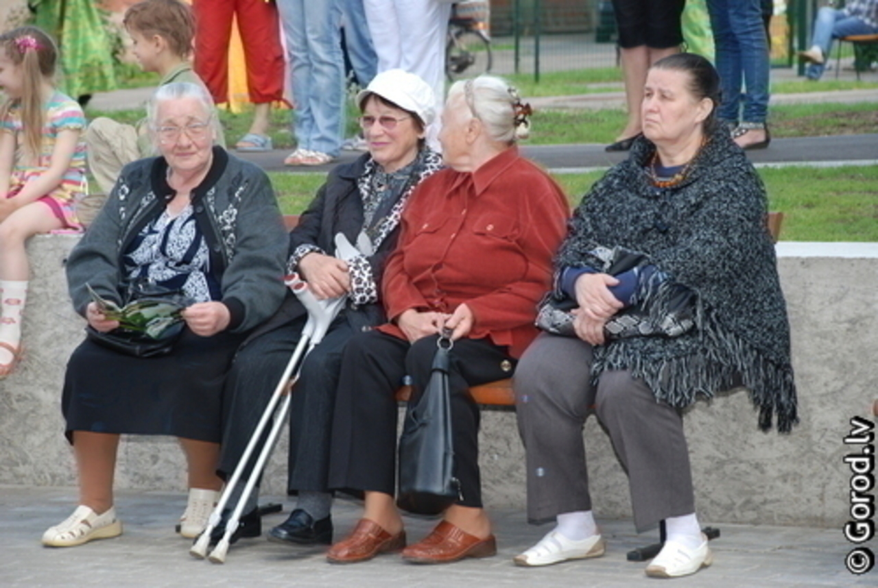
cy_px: 294
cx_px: 439
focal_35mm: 142
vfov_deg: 9.7
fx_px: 3481
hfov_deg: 14.4
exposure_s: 1/125
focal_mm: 95
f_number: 5.6
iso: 250
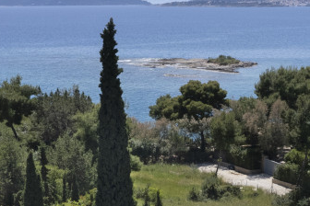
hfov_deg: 23.8
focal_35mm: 85
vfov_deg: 15.3
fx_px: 732
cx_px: 209
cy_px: 271
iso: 100
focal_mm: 8.38
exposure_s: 1/2000
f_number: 2.8
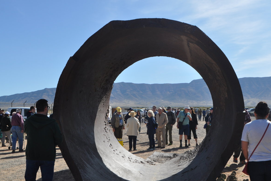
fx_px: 346
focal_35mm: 46
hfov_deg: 42.7
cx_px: 138
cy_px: 113
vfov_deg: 29.1
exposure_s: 1/400
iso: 200
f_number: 10
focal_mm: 24
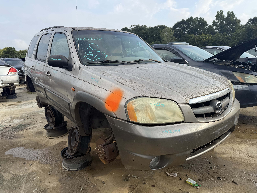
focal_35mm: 24
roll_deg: +0.5
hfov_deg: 71.6
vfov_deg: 56.8
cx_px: 128
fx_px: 178
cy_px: 96
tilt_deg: -8.7
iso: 80
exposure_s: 1/2611
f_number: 1.78
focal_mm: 6.76
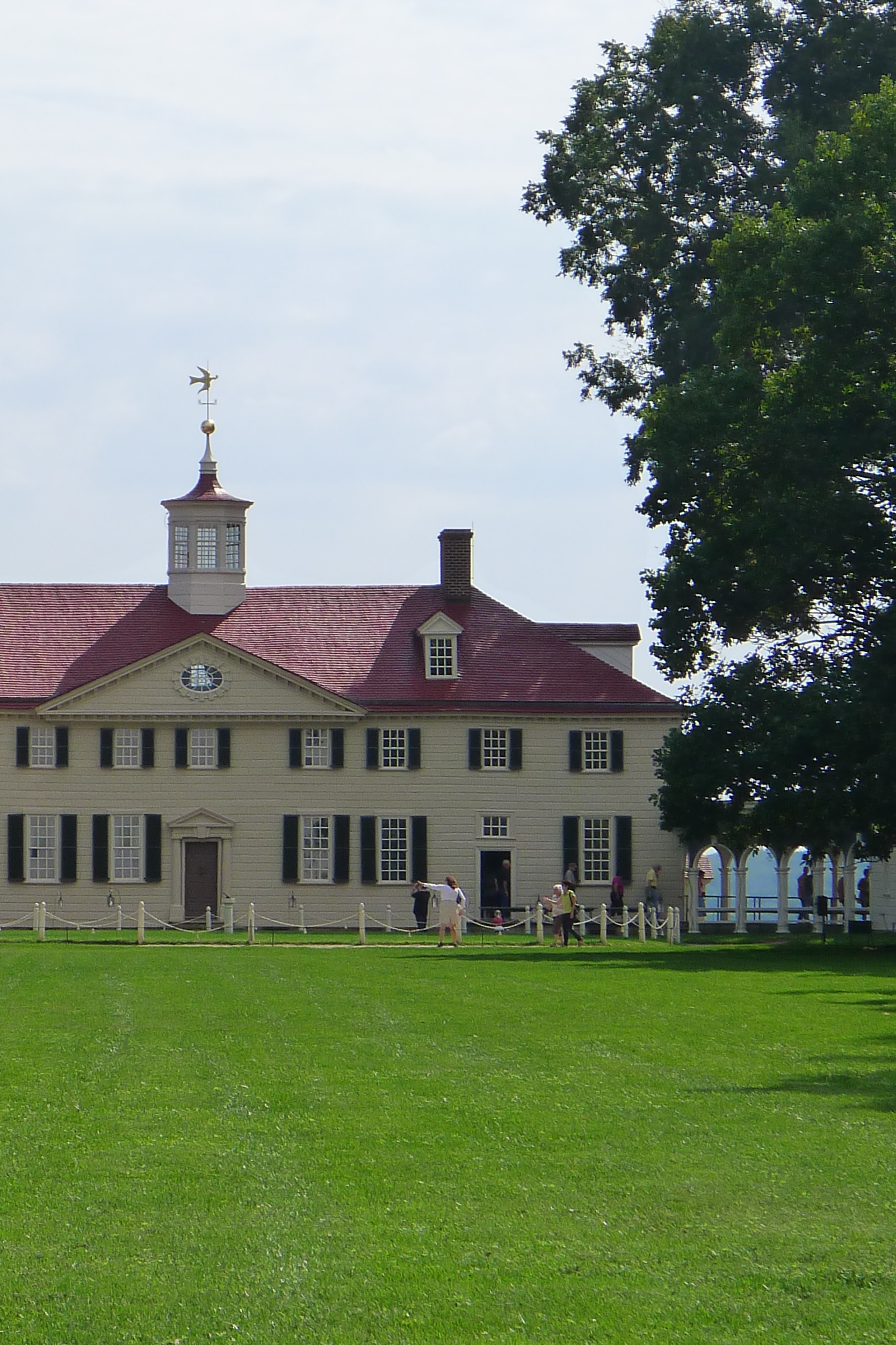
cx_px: 268
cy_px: 669
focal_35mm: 160
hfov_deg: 8.6
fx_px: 5973
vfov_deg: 12.8
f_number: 4.5
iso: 125
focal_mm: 19.2
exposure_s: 1/800
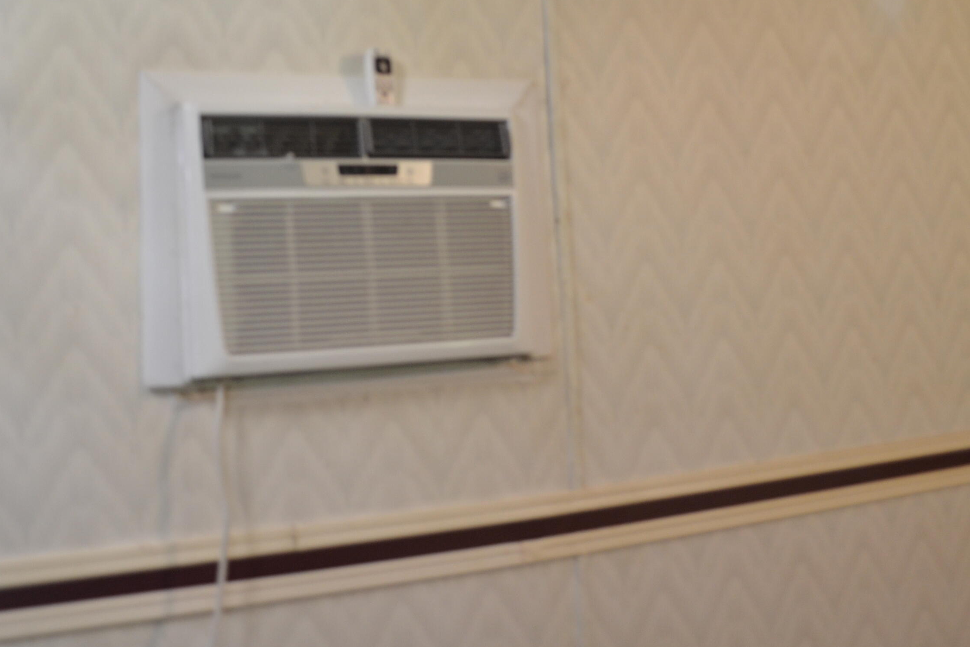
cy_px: 239
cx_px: 389
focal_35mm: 36
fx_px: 970
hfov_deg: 52.8
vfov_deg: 36.6
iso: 640
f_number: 3.5
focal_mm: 18
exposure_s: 1/15
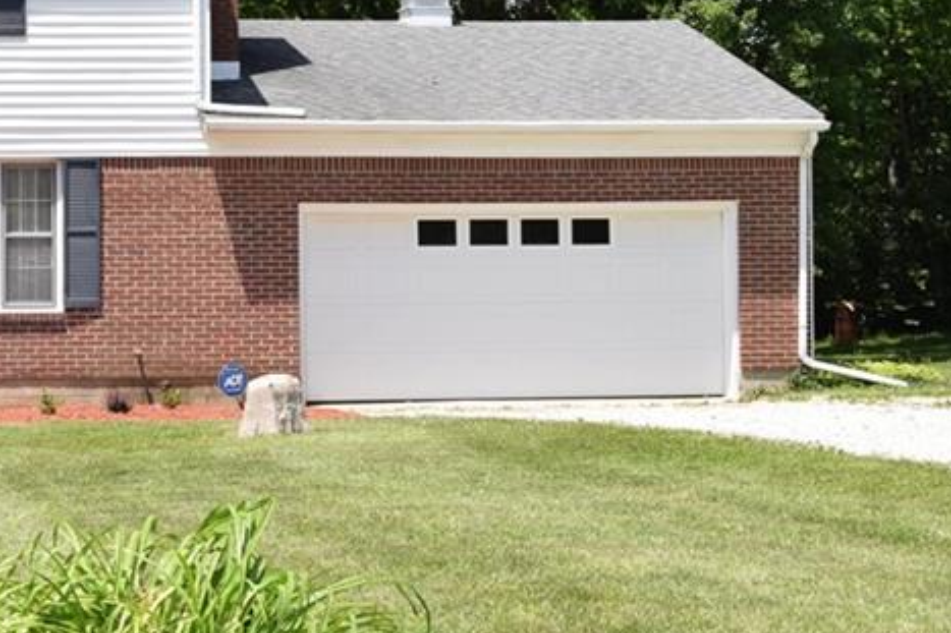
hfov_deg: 21.5
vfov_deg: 14.8
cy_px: 202
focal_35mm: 92
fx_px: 2429
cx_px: 51
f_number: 10
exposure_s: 1/200
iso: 200
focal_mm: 28
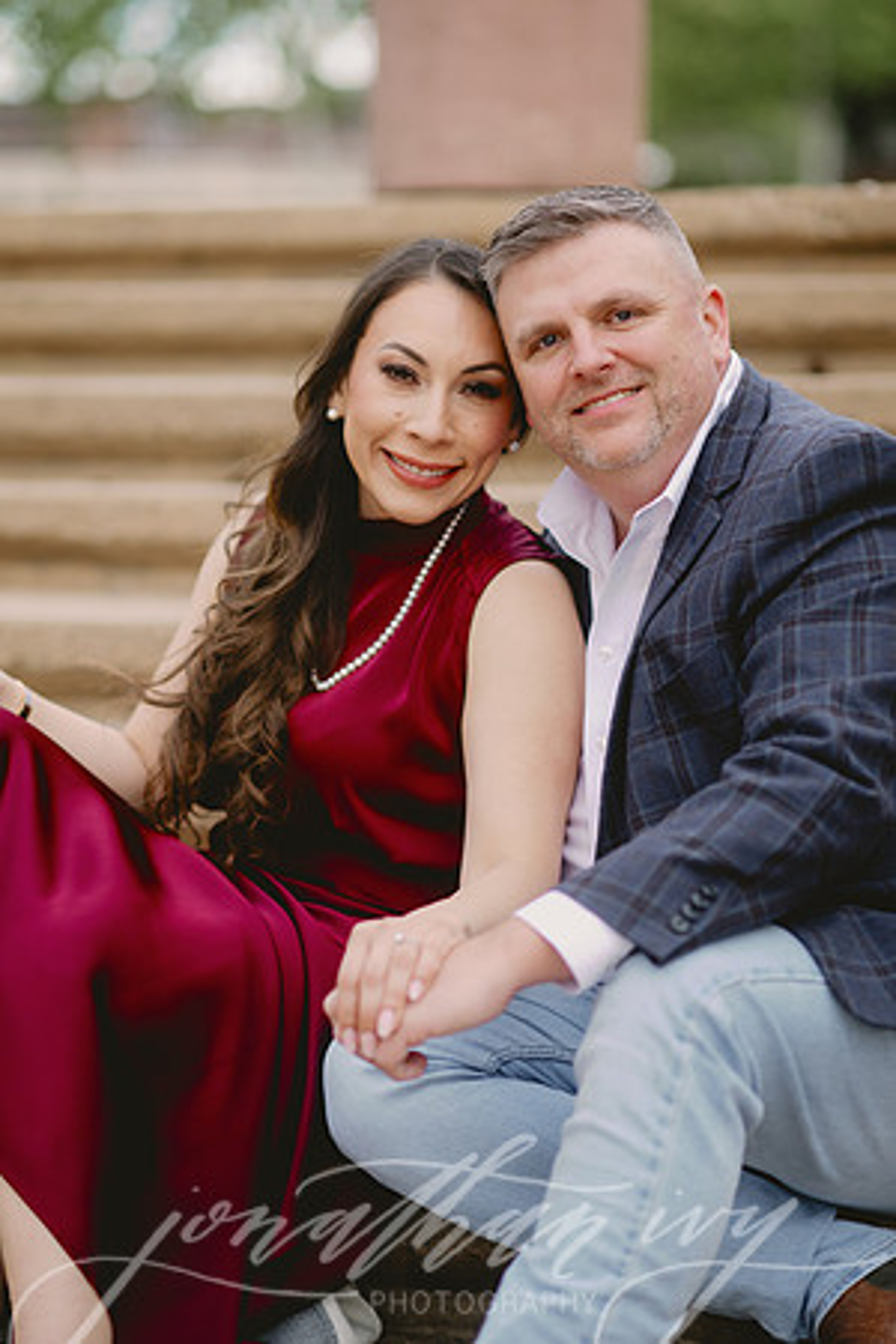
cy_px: 672
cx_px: 448
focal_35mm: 85
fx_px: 3173
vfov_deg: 23.9
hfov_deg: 16.1
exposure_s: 1/2000
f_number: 2
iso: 320
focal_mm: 85
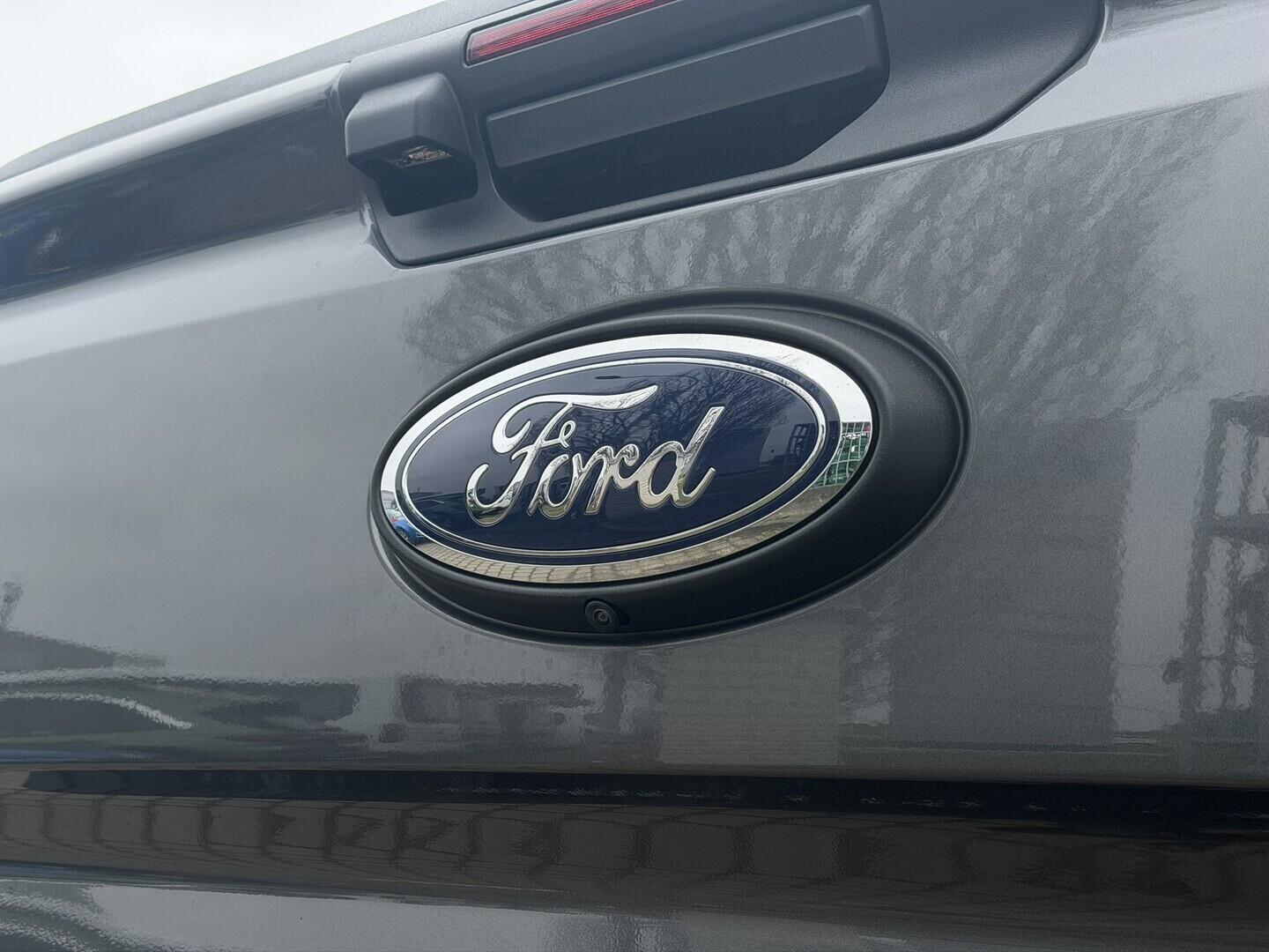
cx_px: 634
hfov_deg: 39.7
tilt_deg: +8.6
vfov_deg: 30.3
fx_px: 1760
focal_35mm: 48
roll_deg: -1.8
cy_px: 476
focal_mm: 6.76
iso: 64
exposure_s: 1/1222
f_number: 1.78
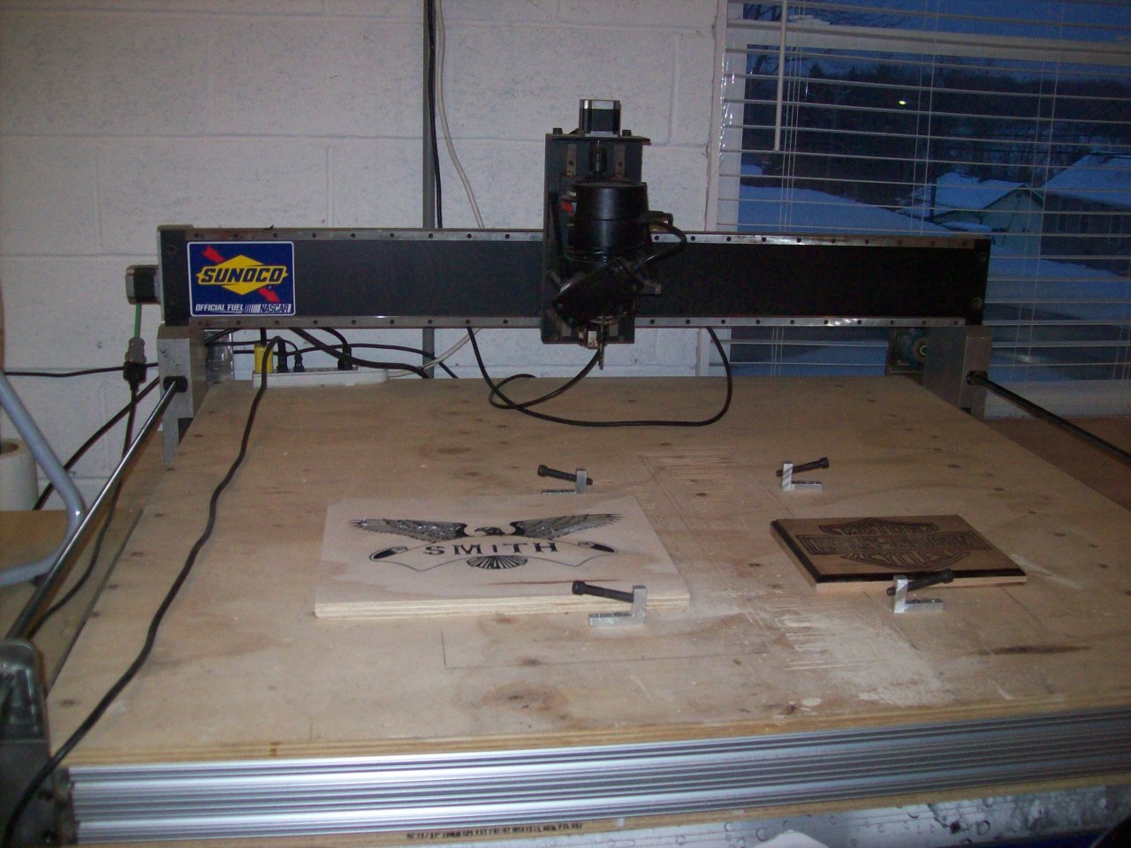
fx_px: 1176
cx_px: 566
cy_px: 424
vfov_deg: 39.7
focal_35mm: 36
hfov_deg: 51.4
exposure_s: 1/64
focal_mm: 6
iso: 200
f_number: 2.7
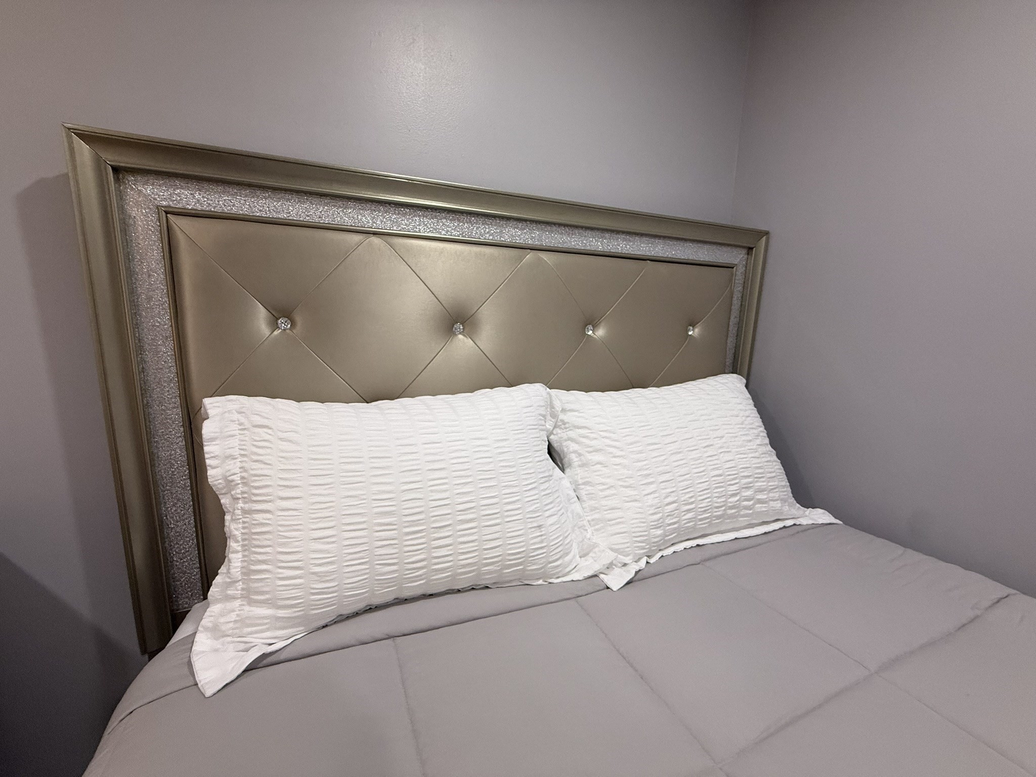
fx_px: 419
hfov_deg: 102.1
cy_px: 388
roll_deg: -1.5
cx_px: 518
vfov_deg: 85.7
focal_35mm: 14
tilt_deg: -9.3
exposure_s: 1/120
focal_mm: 2.22
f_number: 2.2
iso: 250
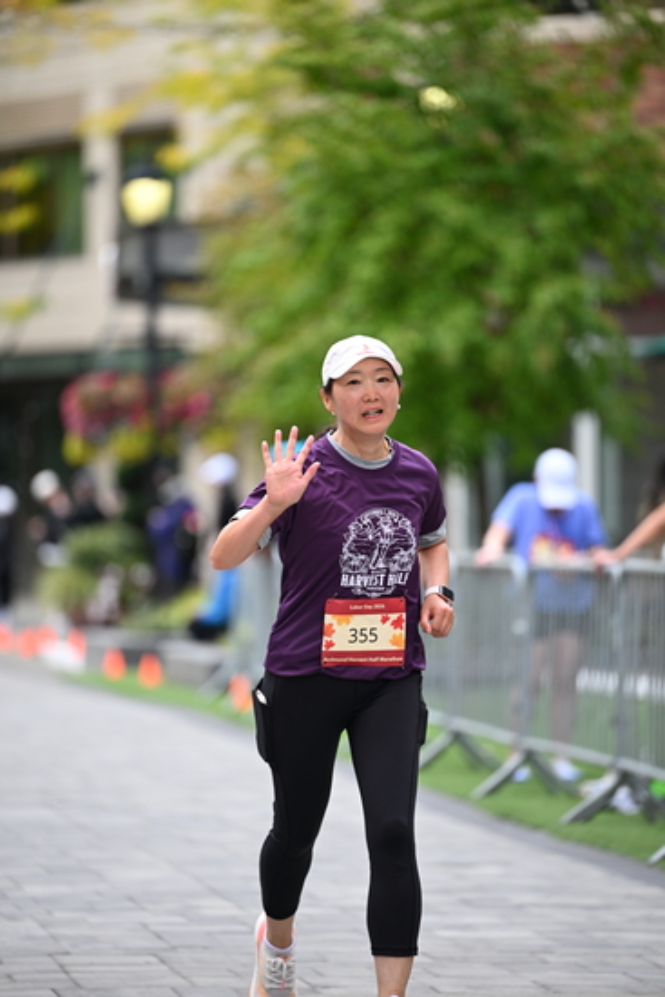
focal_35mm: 200
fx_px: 5538
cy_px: 498
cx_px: 332
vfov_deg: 10.3
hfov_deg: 6.9
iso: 640
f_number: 2.8
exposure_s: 1/2000
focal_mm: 200
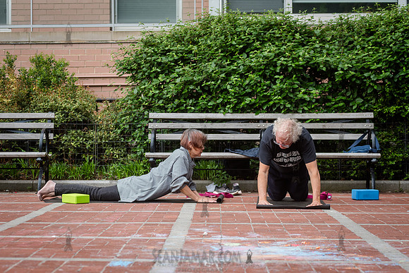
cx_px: 229
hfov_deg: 21.8
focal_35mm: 94
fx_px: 1063
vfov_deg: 14.6
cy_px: 134
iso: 400
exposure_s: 1/500
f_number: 4.5
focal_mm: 80
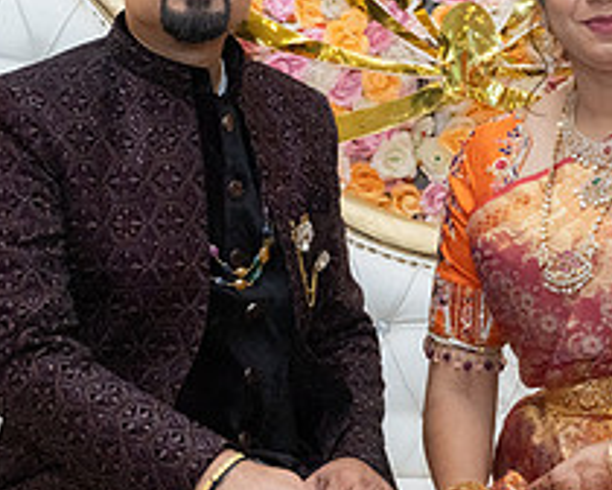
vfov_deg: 15.1
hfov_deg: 18.8
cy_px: 322
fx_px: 1848
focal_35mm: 102
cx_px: 318
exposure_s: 1/160
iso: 1250
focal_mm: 39
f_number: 11
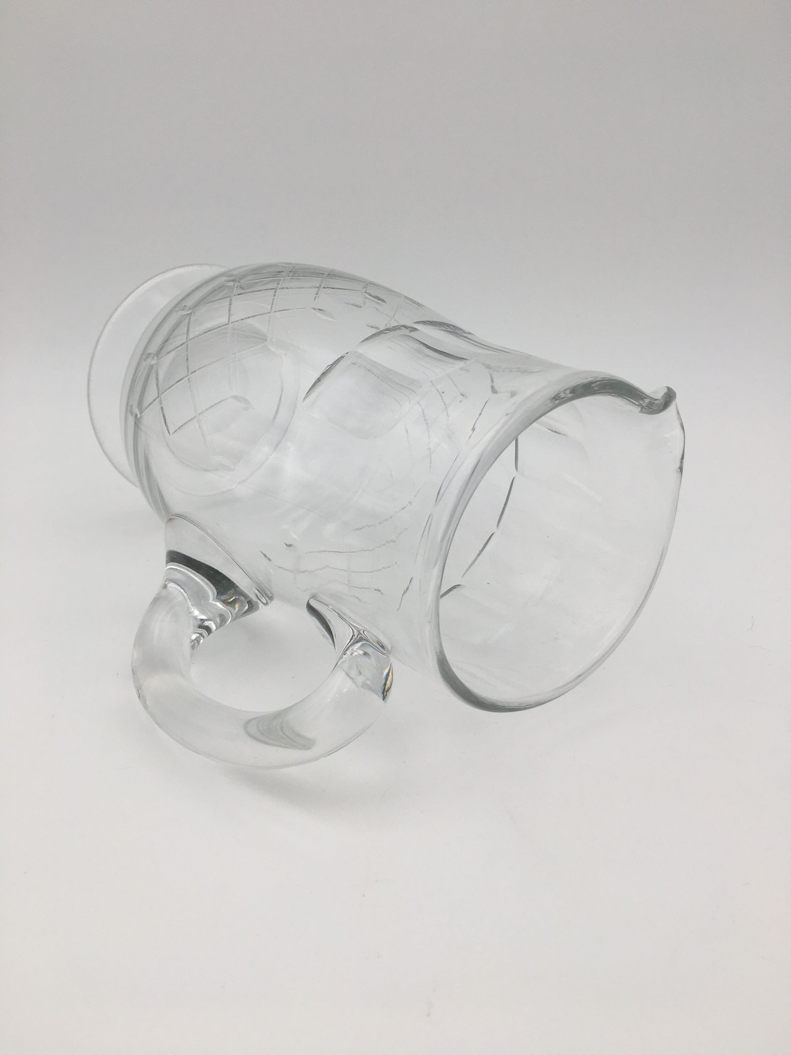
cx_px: 396
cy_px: 528
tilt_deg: -24.5
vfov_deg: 61.7
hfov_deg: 48.2
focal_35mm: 29
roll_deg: +0.5
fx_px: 884
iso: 25
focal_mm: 4.15
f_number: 2.2
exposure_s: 1/240
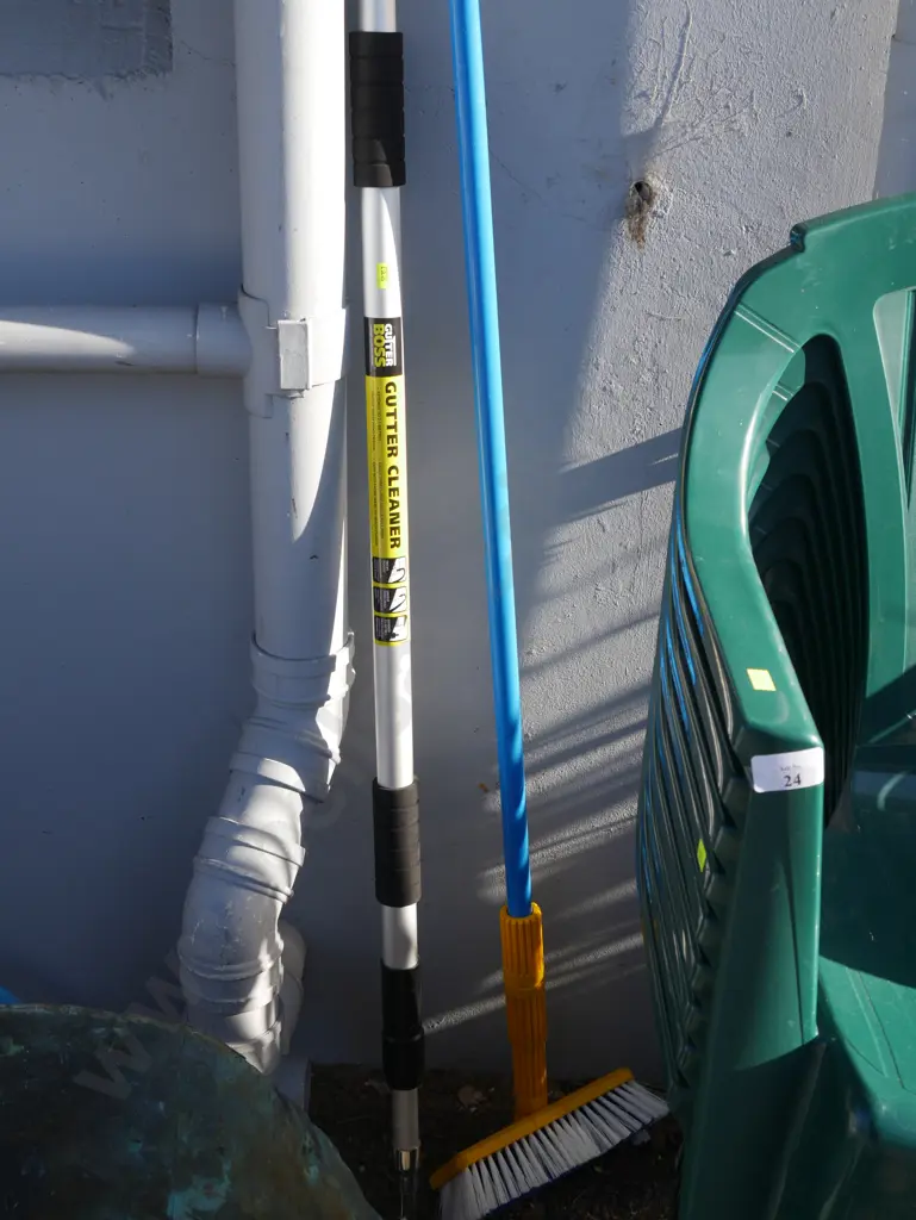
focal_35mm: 50
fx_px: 1763
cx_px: 458
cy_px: 610
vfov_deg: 38.2
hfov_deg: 29.1
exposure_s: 1/200
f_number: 7.1
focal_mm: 25
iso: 200
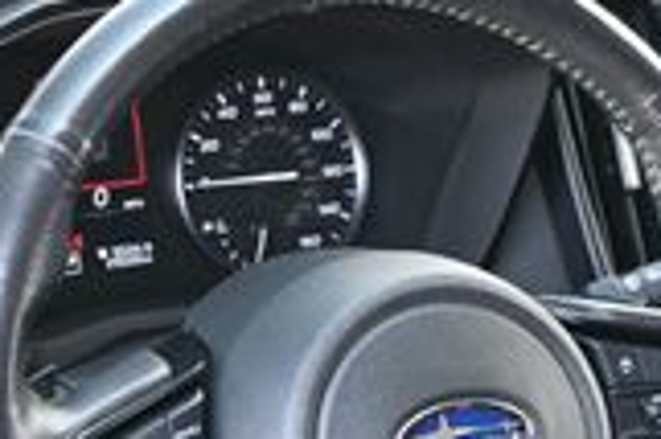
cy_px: 611
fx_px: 2237
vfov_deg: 10.9
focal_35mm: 122
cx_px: 476
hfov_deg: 16.7
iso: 640
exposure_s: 1/125
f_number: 3.8
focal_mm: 20.5
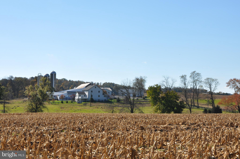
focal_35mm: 44
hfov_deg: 45.0
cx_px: 120
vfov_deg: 30.8
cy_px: 80
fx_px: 290
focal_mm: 29
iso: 200
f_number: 13
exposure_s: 1/160
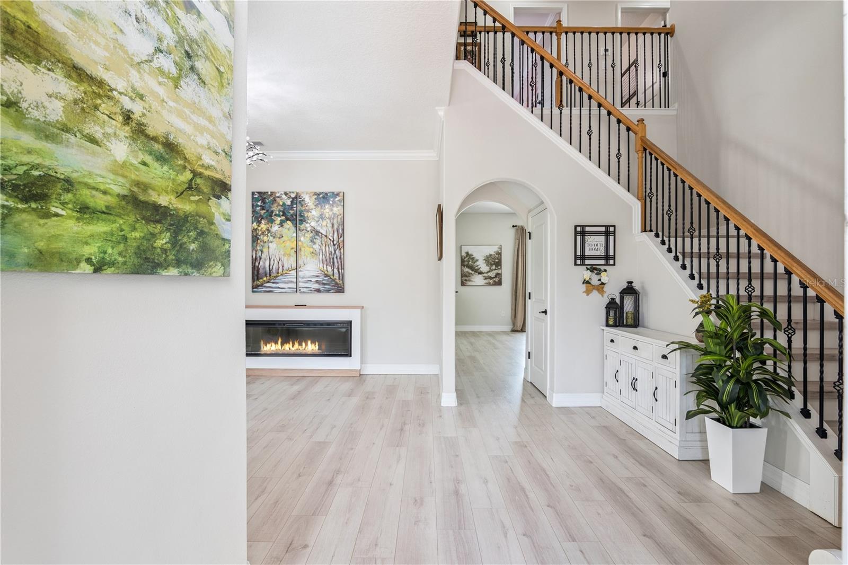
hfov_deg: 96.7
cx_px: 424
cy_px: 282
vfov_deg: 73.7
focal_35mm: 16
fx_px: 377
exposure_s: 1/50
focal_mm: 16
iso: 800
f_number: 9
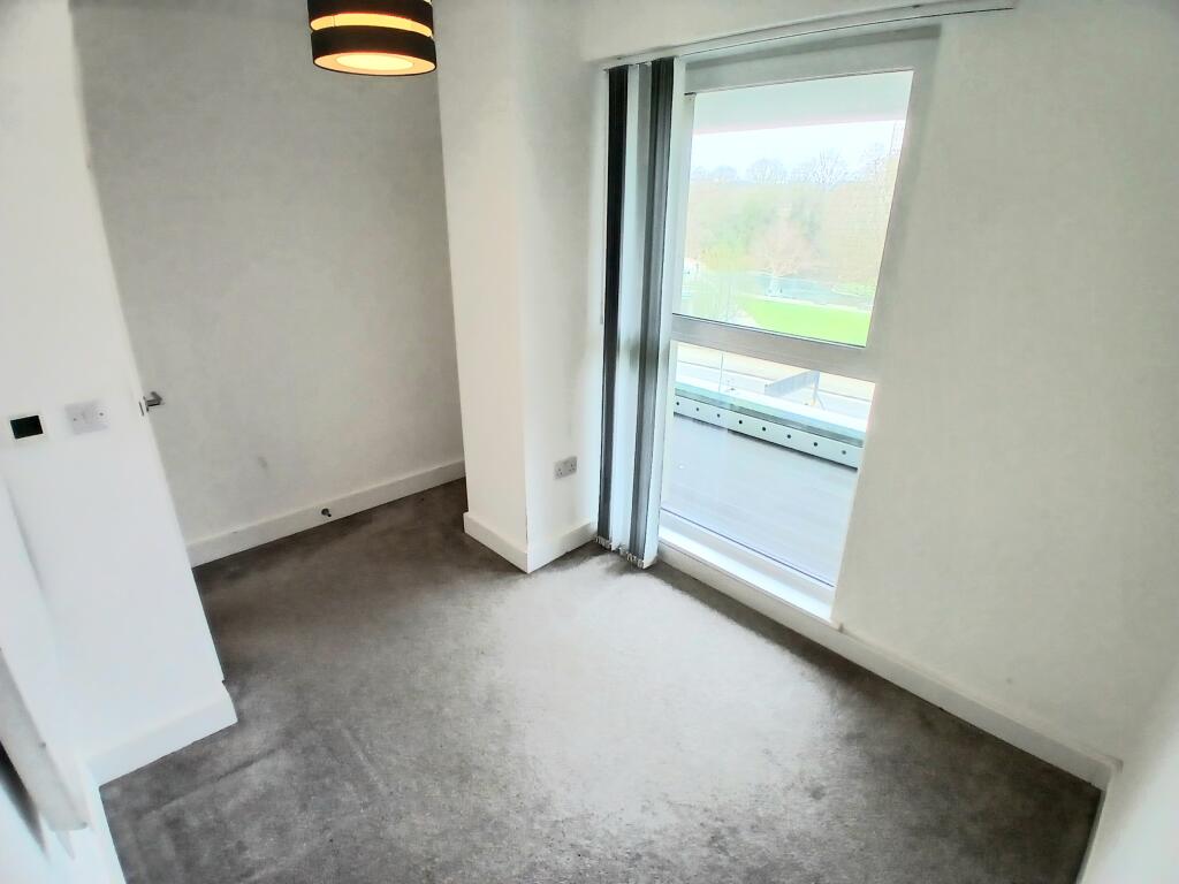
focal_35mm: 17
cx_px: 590
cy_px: 442
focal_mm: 1.4
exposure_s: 1/100
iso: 100
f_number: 2.2
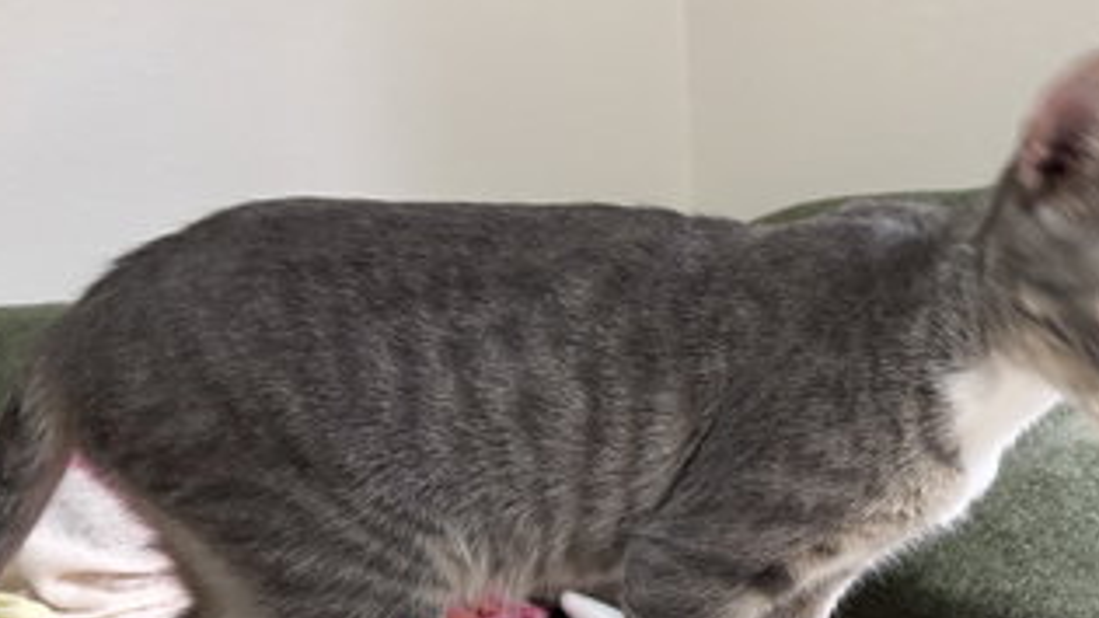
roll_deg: +2.0
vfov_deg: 26.0
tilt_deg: -13.4
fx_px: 1311
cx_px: 712
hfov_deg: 45.0
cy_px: 508
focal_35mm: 45
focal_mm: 5.96
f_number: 1.6
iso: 400
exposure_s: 1/60
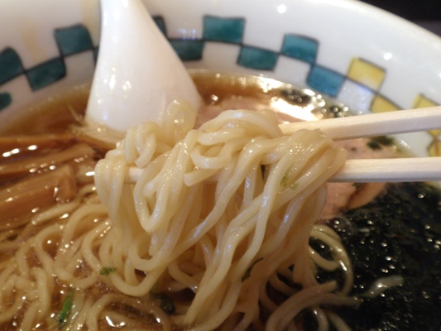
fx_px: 663
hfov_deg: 36.8
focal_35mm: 52
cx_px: 220
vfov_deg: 28.0
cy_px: 166
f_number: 4.3
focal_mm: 9.1
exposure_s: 1/6
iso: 100
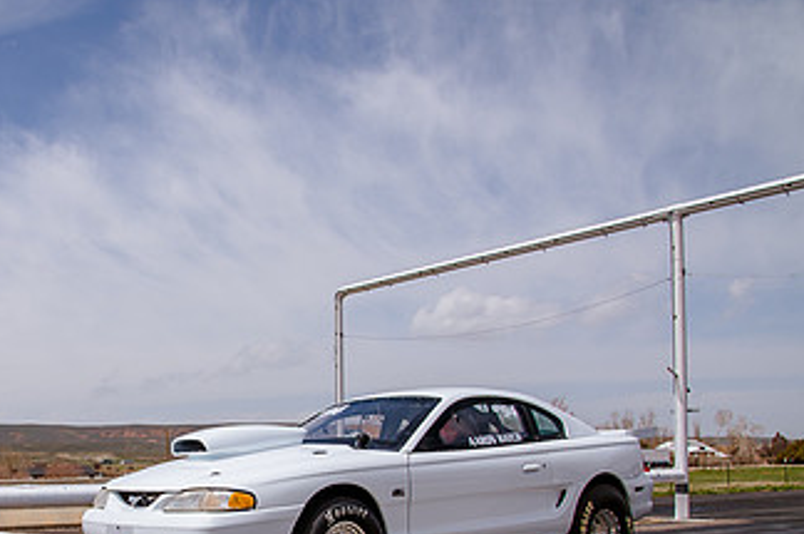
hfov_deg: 43.7
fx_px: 959
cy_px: 455
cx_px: 184
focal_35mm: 43
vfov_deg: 30.1
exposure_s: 1/500
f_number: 10
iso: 200
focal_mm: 24
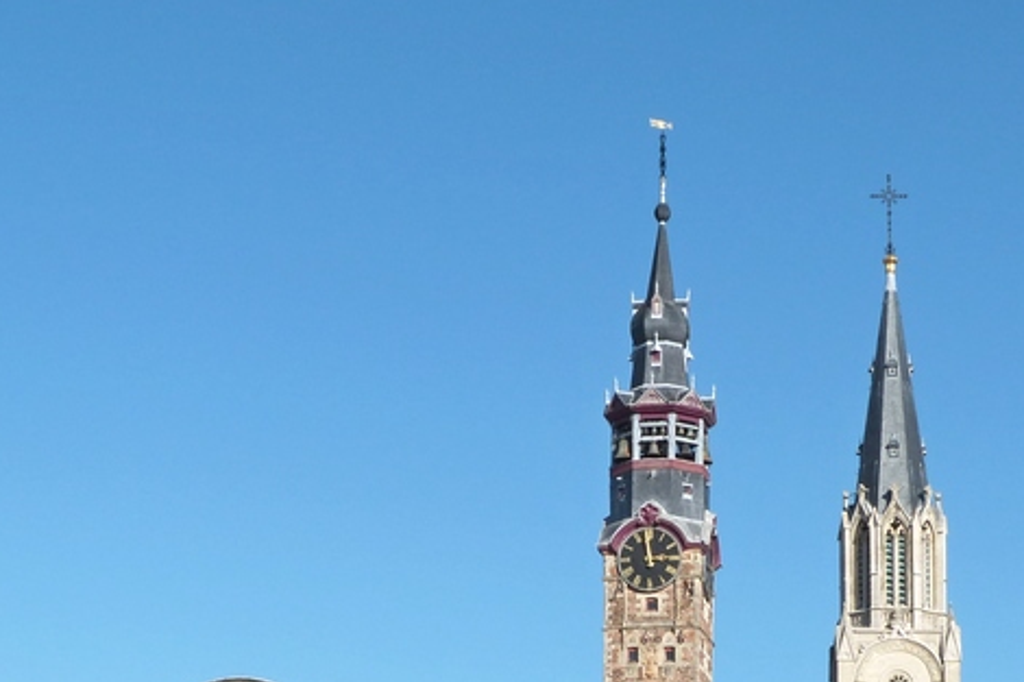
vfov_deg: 14.3
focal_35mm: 93
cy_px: 758
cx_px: 660
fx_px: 2644
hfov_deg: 21.9
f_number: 5.6
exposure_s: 1/320
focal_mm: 7.4
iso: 100
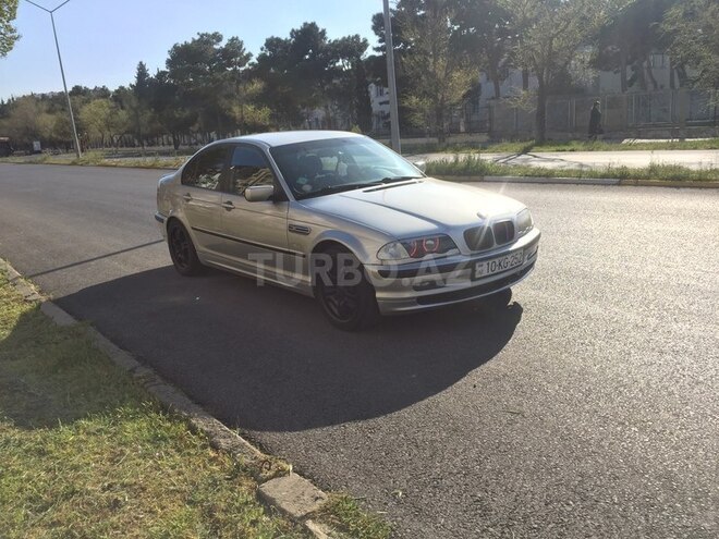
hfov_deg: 61.7
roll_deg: +3.7
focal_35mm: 29
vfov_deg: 48.2
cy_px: 270
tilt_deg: -11.8
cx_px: 360
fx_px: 602
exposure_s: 1/1647
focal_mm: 4.15
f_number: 2.2
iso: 32
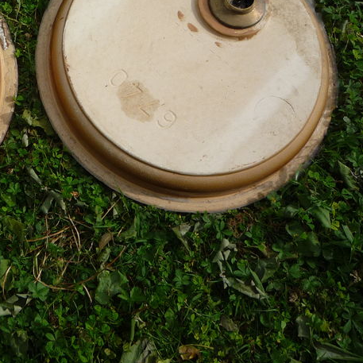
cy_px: 72
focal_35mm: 58
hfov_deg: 28.0
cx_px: 10
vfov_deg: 28.9
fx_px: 688
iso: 100
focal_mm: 5.2
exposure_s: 1/400
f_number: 5
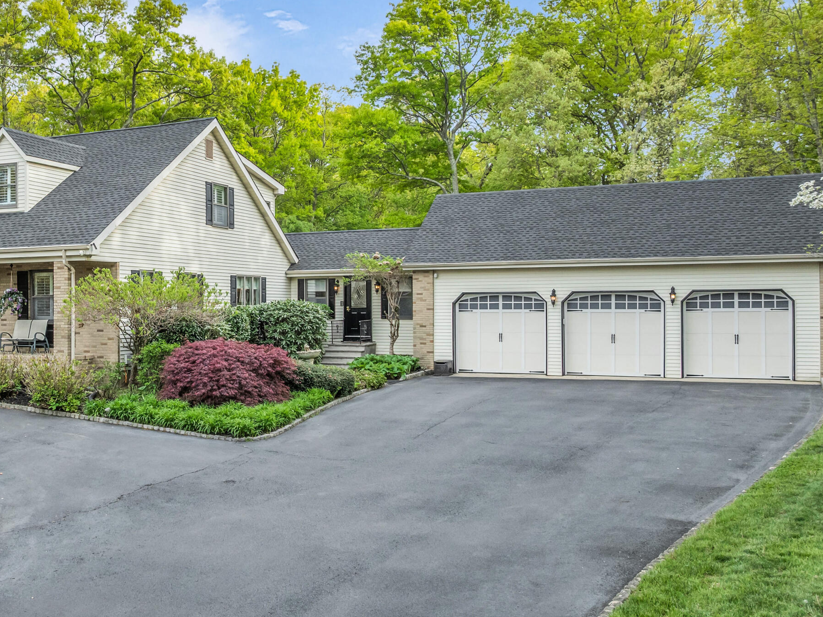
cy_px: 314
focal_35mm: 40
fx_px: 950
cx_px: 203
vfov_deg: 35.9
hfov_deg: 45.2
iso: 270
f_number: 2.8
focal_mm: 12.29
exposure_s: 1/800
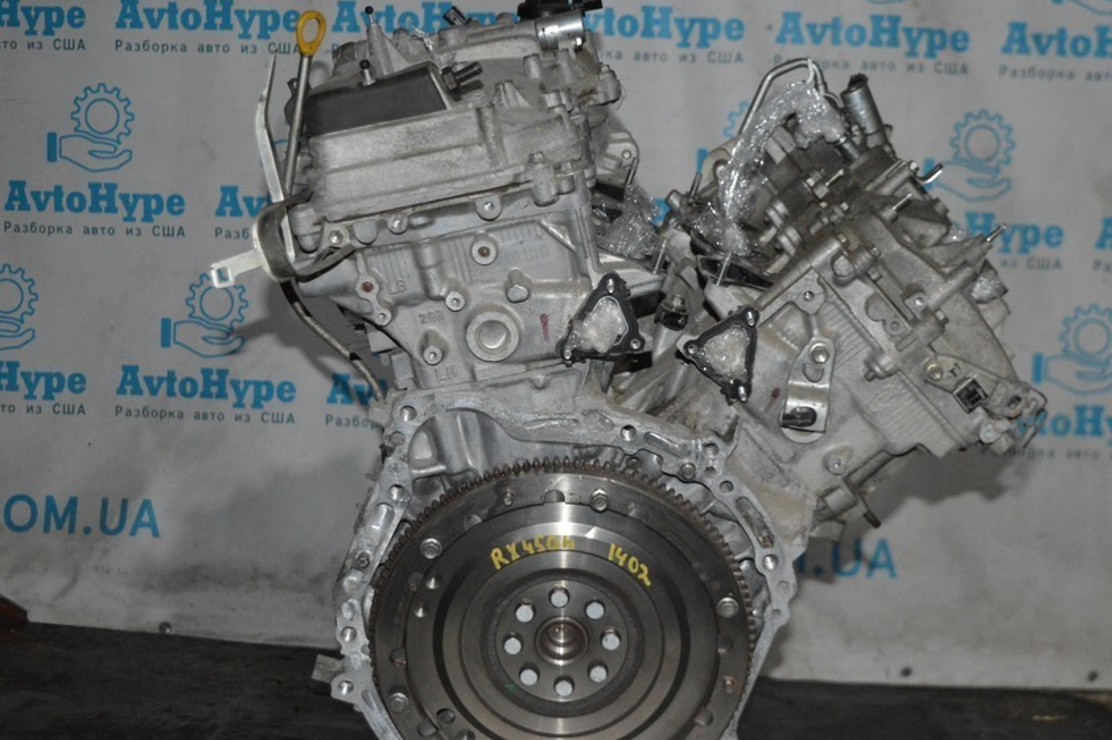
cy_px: 379
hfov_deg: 32.4
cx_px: 593
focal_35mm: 62
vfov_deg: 21.9
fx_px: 1914
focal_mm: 34
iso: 3200
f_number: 4.5
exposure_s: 1/60
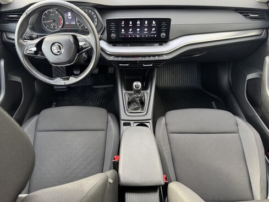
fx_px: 210
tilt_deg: -44.7
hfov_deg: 65.3
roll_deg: -2.8
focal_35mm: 27
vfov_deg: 51.4
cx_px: 129
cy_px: 99
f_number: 1.78
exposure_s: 1/102
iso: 200
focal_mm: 6.76
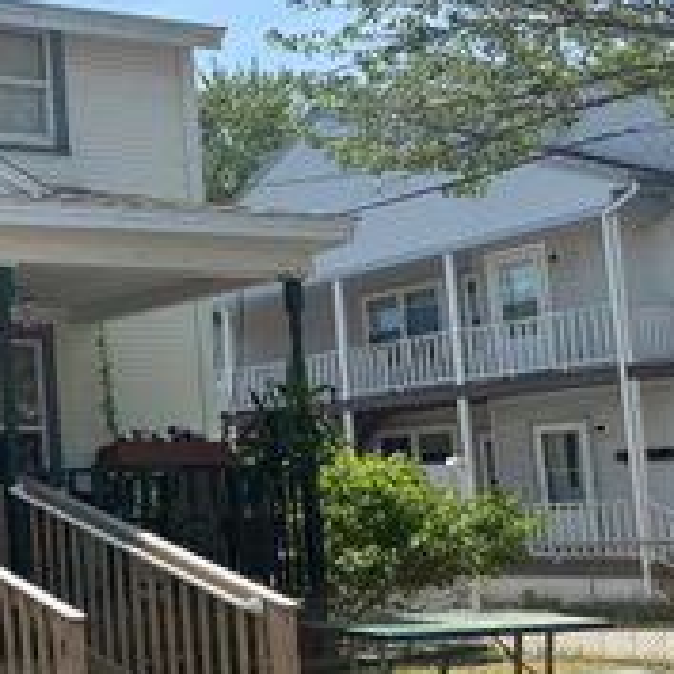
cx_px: -236
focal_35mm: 60
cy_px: 364
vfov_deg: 28.6
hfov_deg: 24.4
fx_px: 1322
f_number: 1.78
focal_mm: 6.76
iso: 80
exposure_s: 1/3759
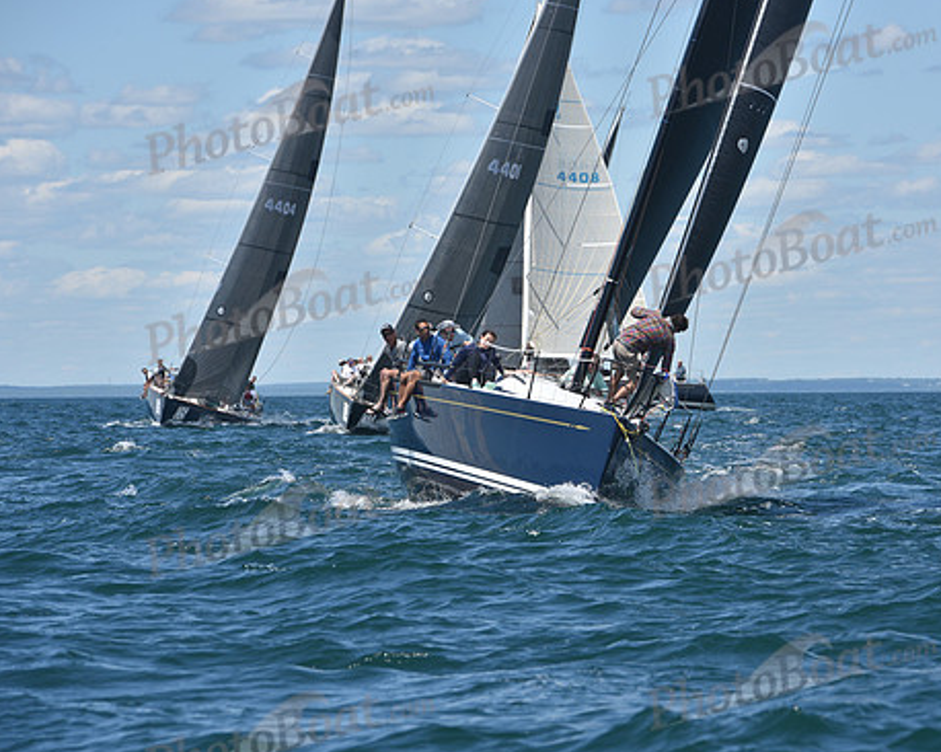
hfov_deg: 8.1
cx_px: 542
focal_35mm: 238
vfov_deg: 6.5
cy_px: 389
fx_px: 6625
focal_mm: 200
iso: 250
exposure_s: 1/800
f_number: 10
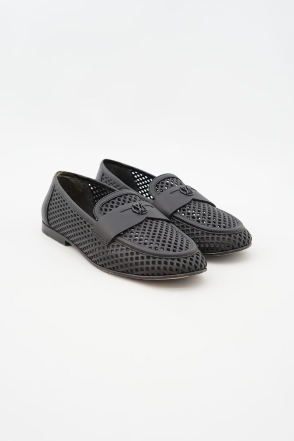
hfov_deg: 27.0
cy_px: 220
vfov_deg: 39.6
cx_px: 147
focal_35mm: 50
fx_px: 612
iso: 640
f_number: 6.3
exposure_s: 1/10
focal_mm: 50
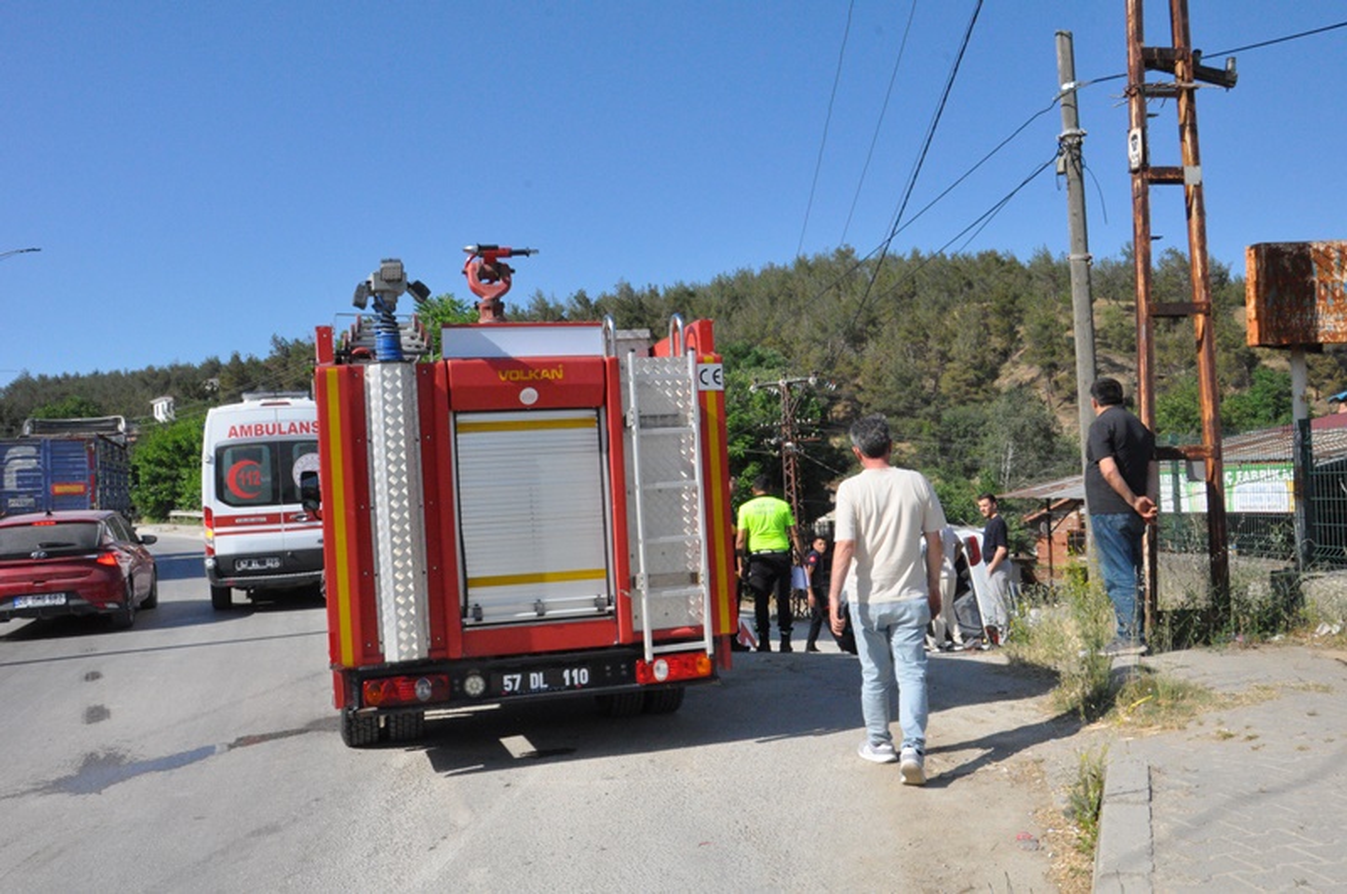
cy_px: 447
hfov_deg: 59.6
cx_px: 674
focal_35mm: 32
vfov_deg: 41.6
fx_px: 1177
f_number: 16
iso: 2000
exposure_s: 1/1000
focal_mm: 21
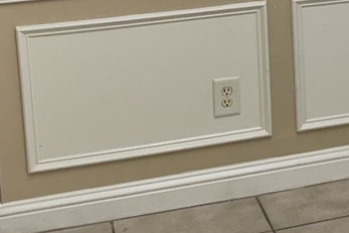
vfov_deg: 11.5
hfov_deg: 16.4
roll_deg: +1.0
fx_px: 1116
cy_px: -99
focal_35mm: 115
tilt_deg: -7.9
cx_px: 508
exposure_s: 1/120
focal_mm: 6.86
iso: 80
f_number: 1.78
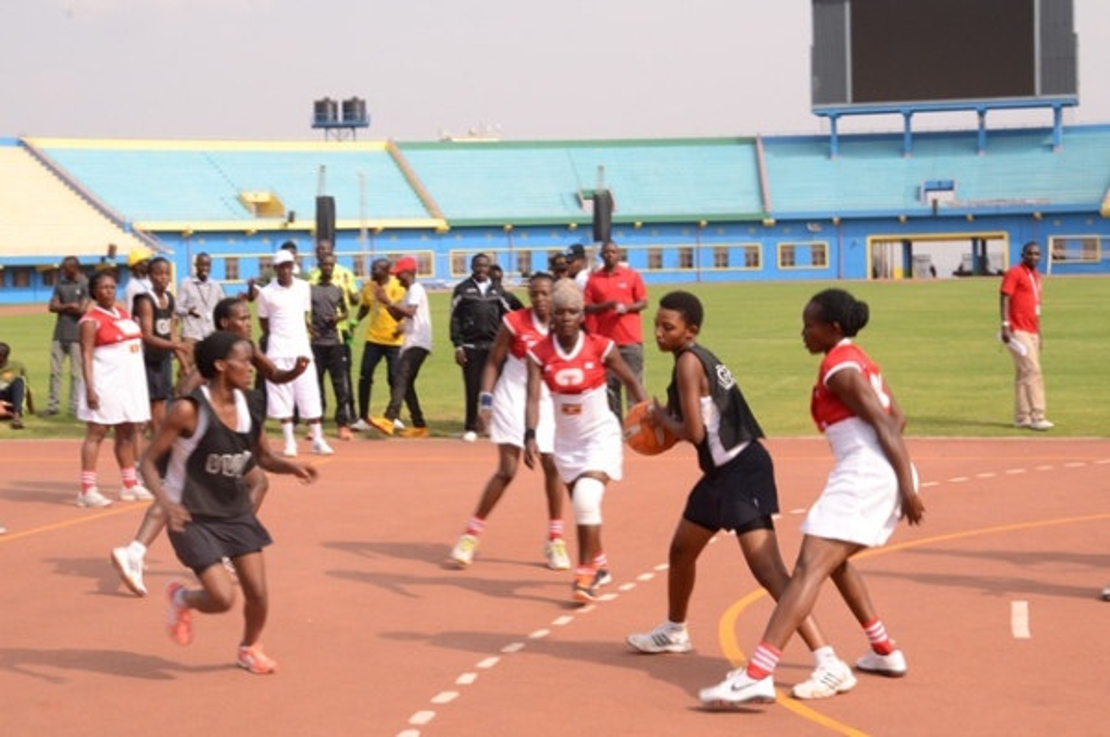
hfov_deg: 28.1
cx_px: 555
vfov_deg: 18.9
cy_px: 368
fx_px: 2216
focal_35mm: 72
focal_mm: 48
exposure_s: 1/100
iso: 250
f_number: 13
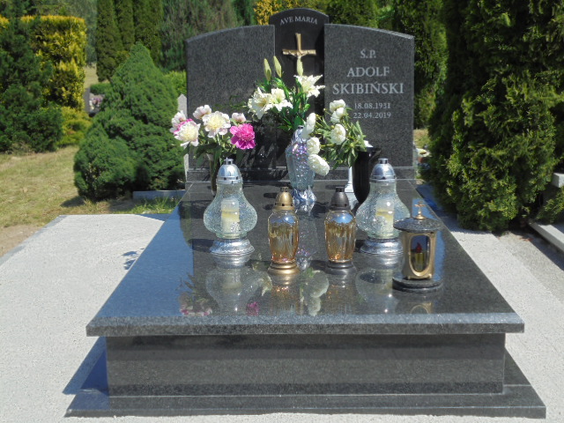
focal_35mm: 49
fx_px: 798
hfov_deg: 38.9
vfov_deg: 29.7
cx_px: 282
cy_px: 212
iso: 100
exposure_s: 1/640
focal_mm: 8.9
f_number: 4.8
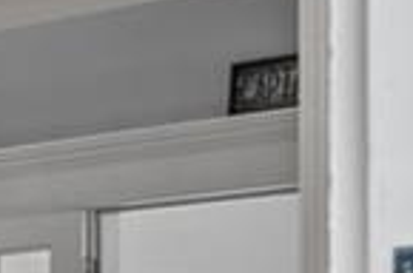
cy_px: 520
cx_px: -997
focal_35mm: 181
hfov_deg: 8.6
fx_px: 2067
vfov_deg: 7.3
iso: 320
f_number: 7.1
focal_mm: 17
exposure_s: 1/10
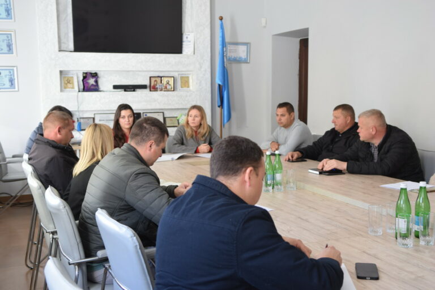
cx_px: 218
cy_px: 145
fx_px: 544
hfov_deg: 43.6
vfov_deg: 29.9
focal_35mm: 45
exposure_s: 1/60
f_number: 4
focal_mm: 30
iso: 450
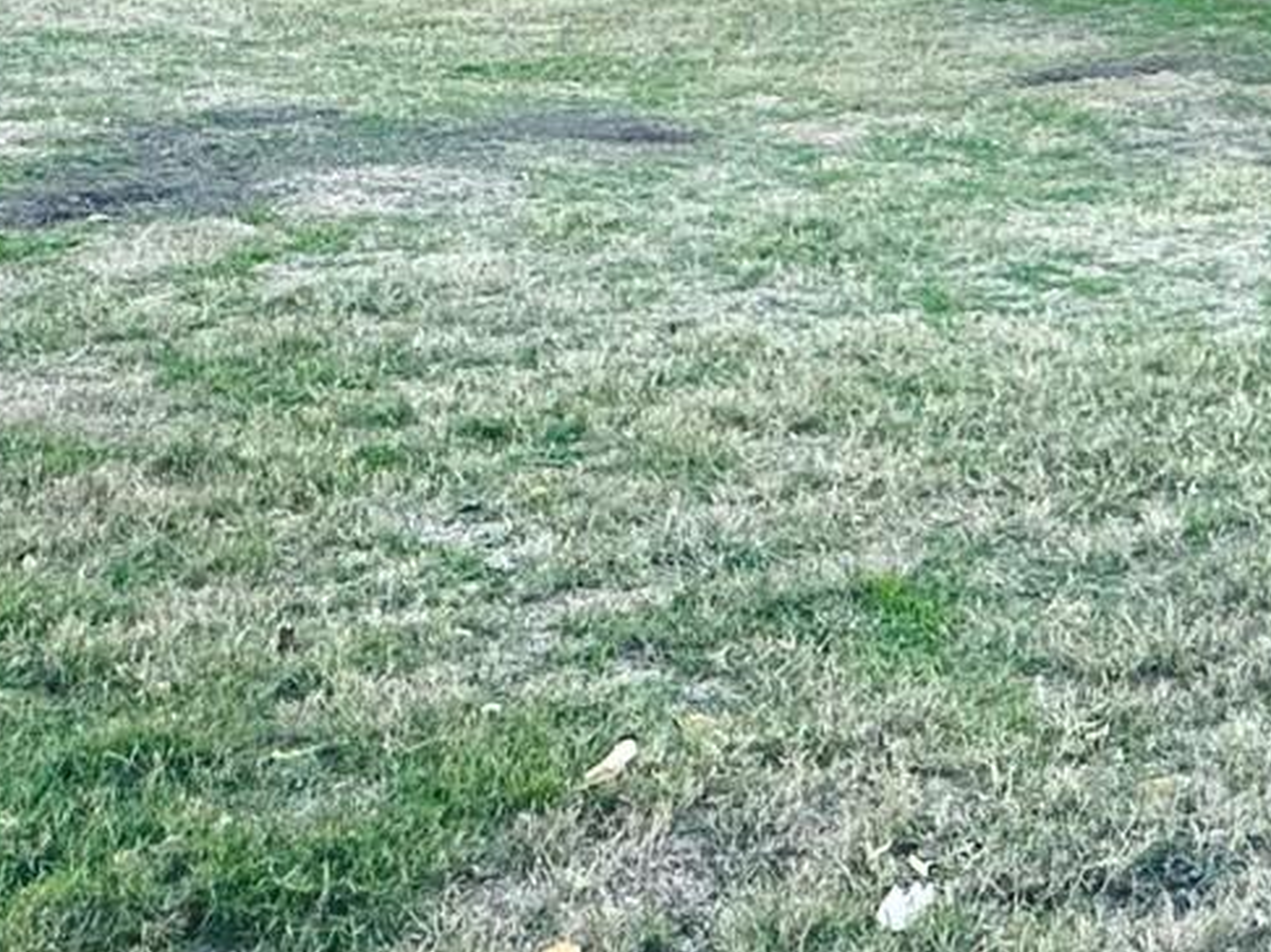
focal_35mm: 59
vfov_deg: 20.6
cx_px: 1425
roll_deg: -1.3
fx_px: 2165
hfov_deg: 29.3
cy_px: -531
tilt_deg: +6.9
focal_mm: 2.22
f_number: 2.2
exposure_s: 1/181
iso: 40
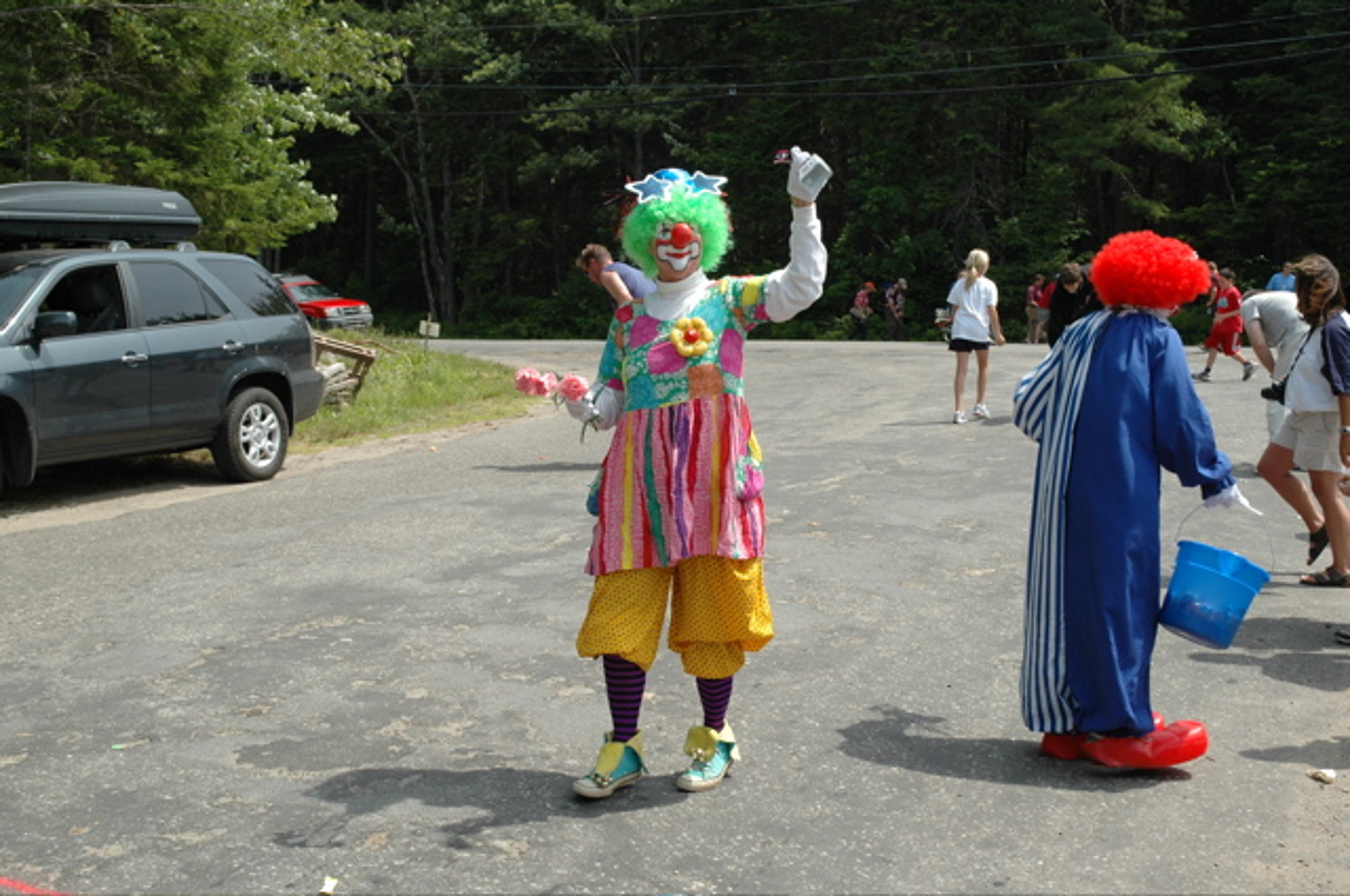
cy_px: 448
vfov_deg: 28.9
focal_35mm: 46
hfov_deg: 42.4
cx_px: 675
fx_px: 1742
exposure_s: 1/250
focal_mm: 31
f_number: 8
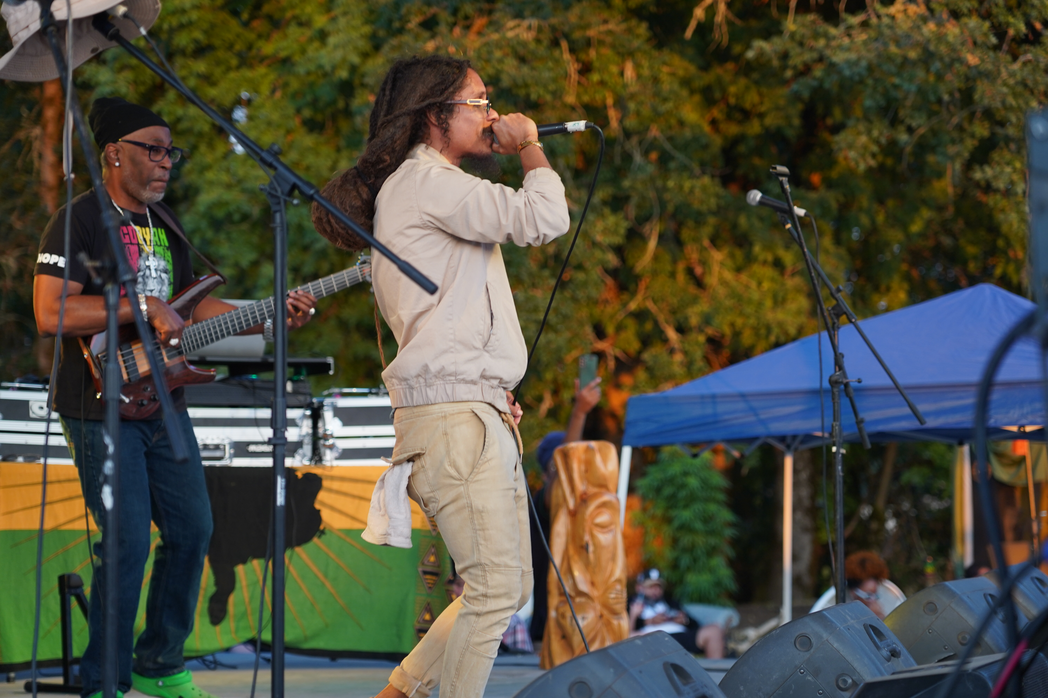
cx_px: 524
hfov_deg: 19.5
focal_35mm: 105
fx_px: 3056
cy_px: 349
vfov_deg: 13.0
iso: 640
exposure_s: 1/160
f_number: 4
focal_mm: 105
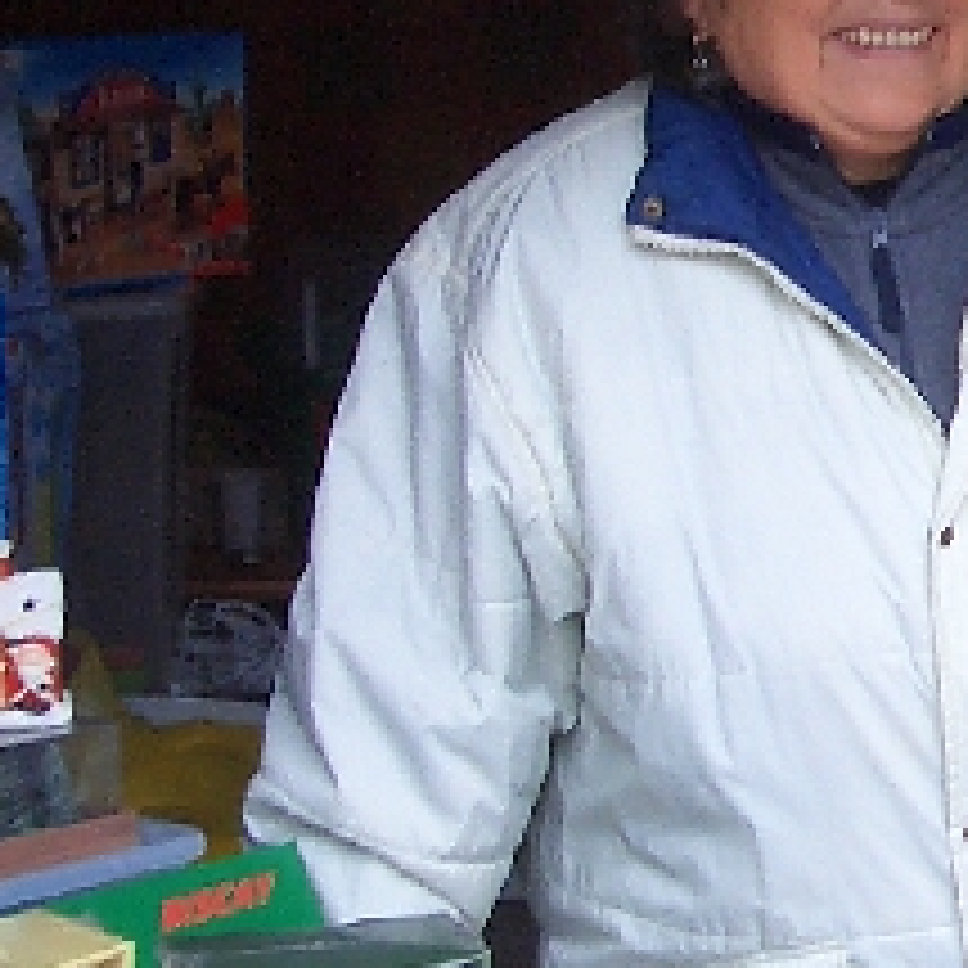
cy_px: 414
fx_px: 3638
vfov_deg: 15.1
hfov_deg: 14.5
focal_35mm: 115
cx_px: 1261
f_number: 2.6
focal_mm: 5.8
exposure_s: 1/60
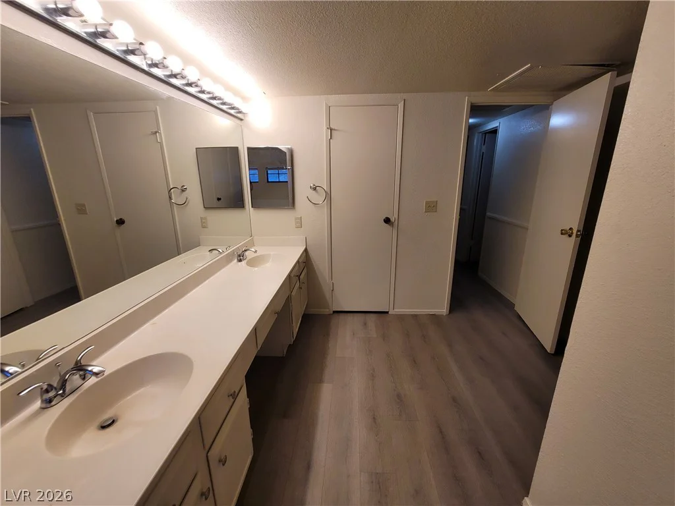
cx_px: 338
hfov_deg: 106.2
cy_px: 253
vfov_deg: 89.9
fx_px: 253
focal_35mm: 13
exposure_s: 1/128
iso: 64
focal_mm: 2.2
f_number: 2.2
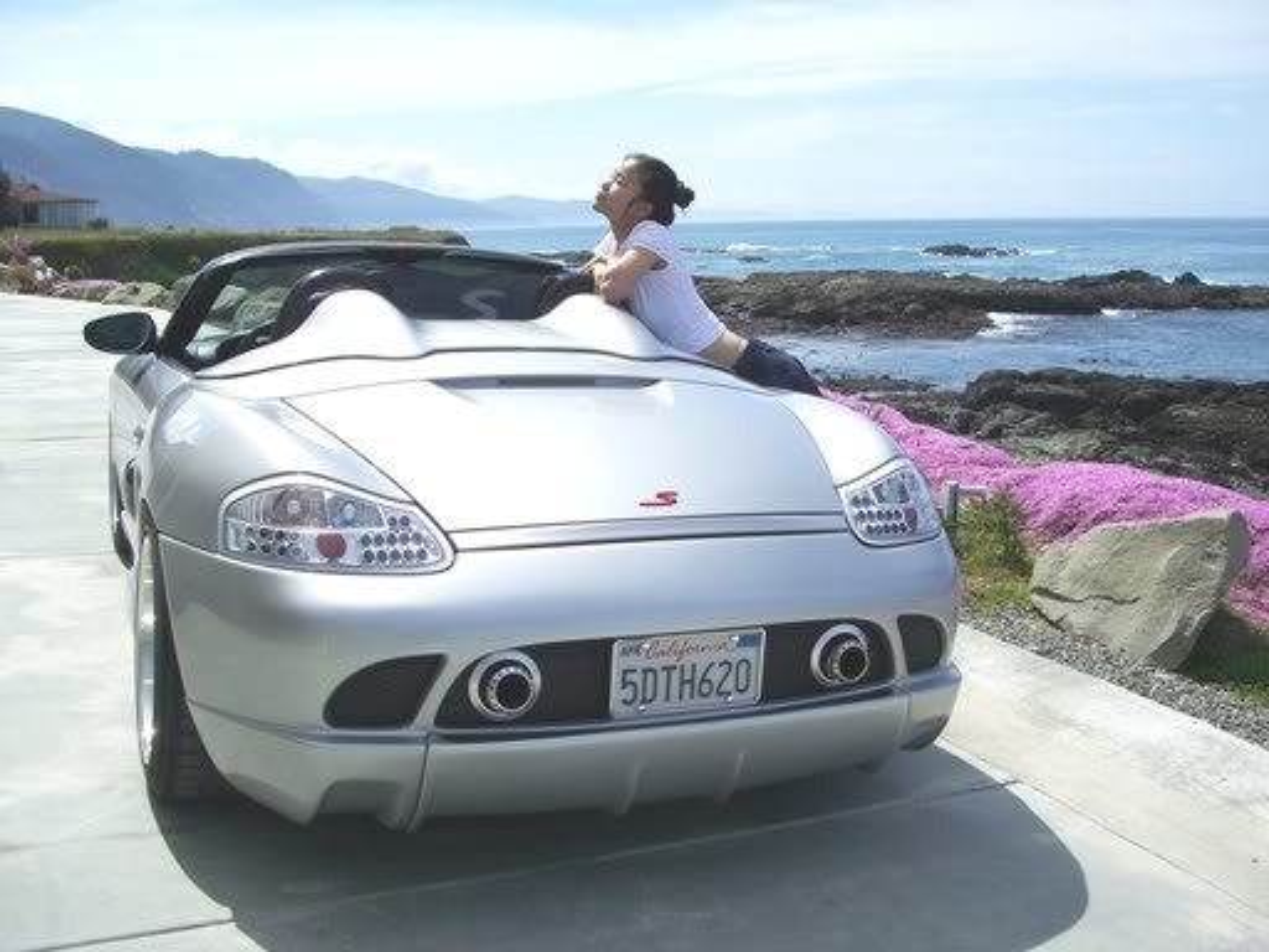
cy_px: 476
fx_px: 1393
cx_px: 634
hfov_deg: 49.0
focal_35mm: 38
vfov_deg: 37.7
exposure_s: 1/800
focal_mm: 7.9
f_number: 5.6
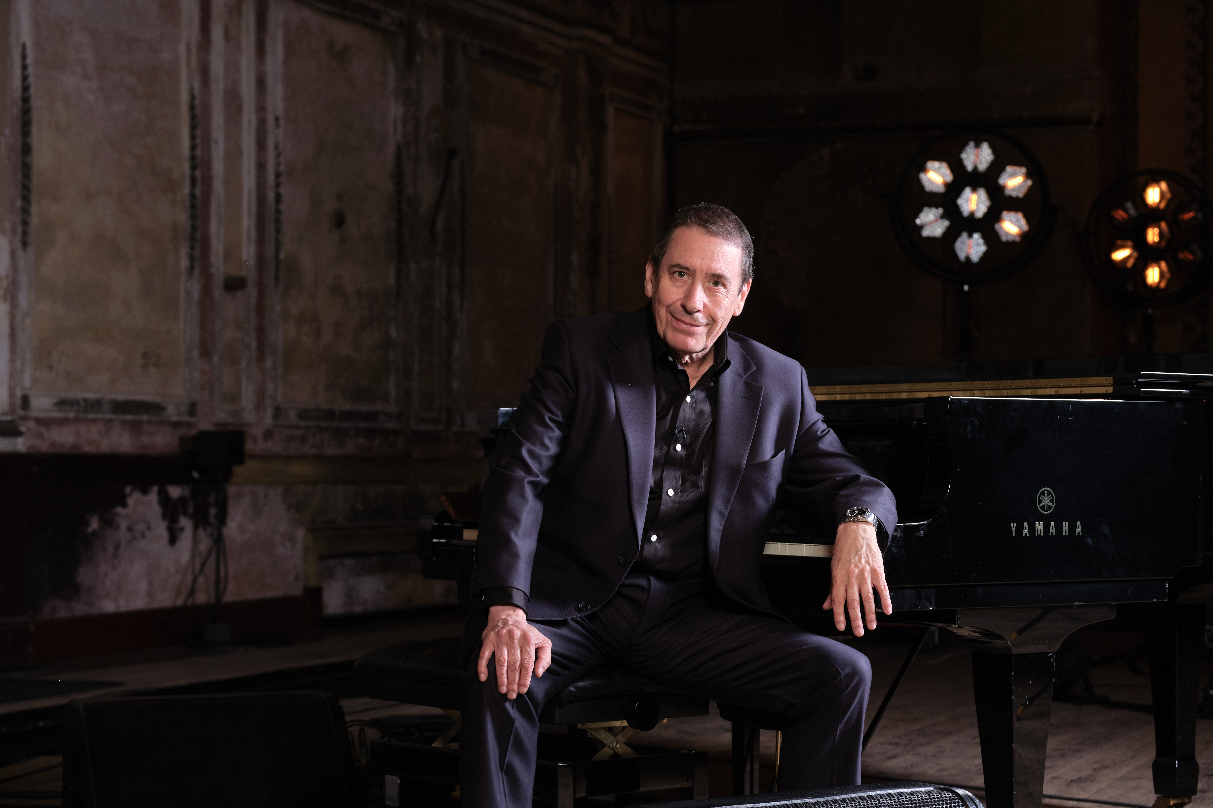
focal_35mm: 75
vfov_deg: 18.2
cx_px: 606
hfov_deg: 27.0
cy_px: 404
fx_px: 2527
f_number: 4.5
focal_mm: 50
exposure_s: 1/125
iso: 800
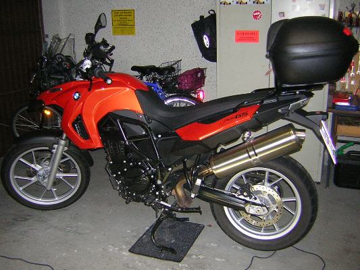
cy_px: 135
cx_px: 180
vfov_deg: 39.7
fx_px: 374
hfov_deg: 51.3
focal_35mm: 36
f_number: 2.6
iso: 148
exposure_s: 1/60.1
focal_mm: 4.7
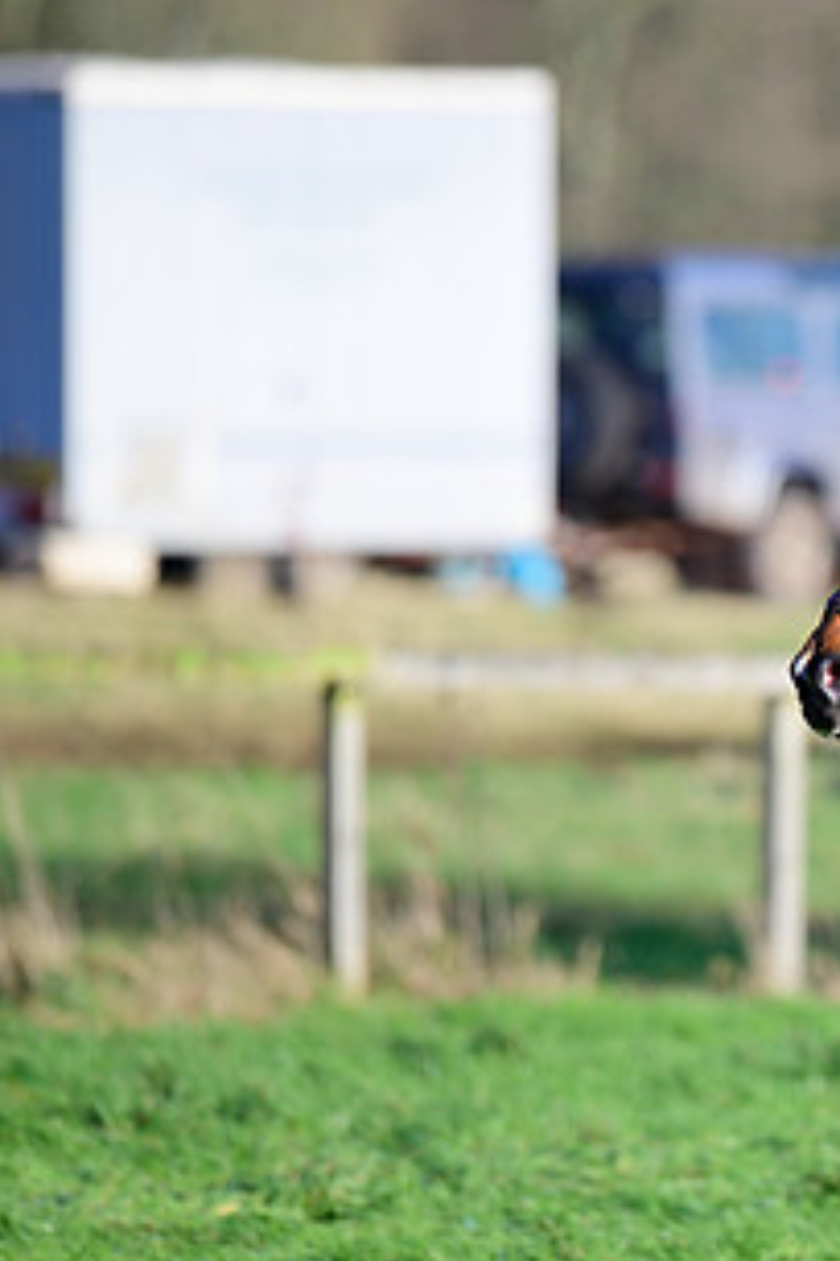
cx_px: 1124
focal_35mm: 759
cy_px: 717
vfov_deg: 2.7
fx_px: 26563
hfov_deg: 1.8
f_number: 5
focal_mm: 400
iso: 400
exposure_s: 1/2000
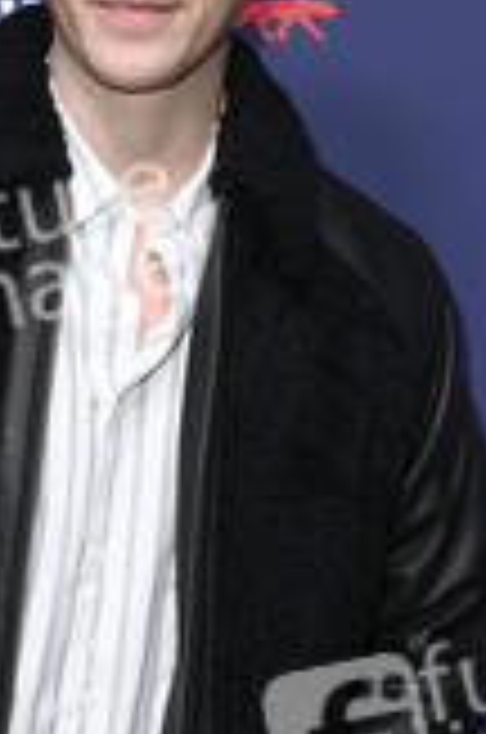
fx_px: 2400
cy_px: 495
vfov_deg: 17.3
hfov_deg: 11.5
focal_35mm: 118
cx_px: 86
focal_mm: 48
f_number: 5.6
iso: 800
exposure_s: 1/250
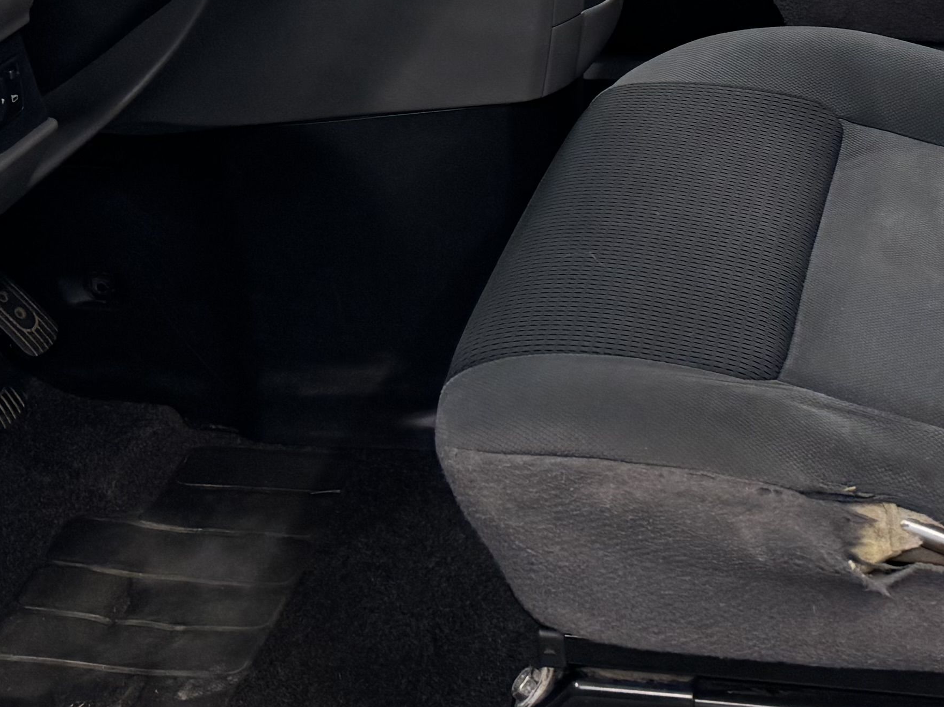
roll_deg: +2.1
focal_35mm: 78
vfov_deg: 17.5
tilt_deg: -14.2
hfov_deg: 24.8
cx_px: 664
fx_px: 2127
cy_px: -267
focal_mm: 6.76
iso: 100
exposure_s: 1/100
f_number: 1.78
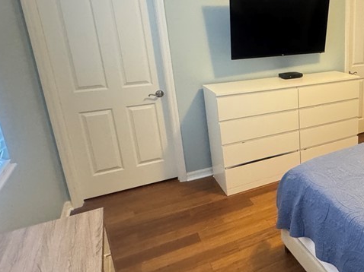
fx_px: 315
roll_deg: -0.1
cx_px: 324
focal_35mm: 30
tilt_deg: -15.9
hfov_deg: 53.0
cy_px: 109
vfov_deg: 46.5
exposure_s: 1/40
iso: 1000
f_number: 2.2
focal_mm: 2.22
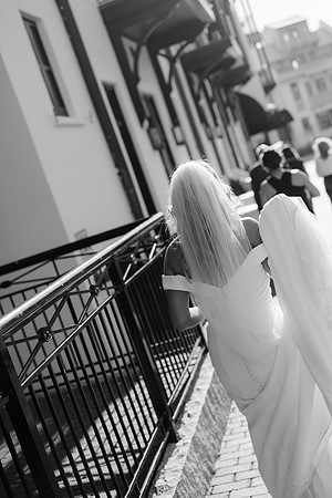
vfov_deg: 39.6
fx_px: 692
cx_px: 166
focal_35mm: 50
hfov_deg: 27.0
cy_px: 249
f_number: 2.8
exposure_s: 1/2500
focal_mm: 50
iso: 200
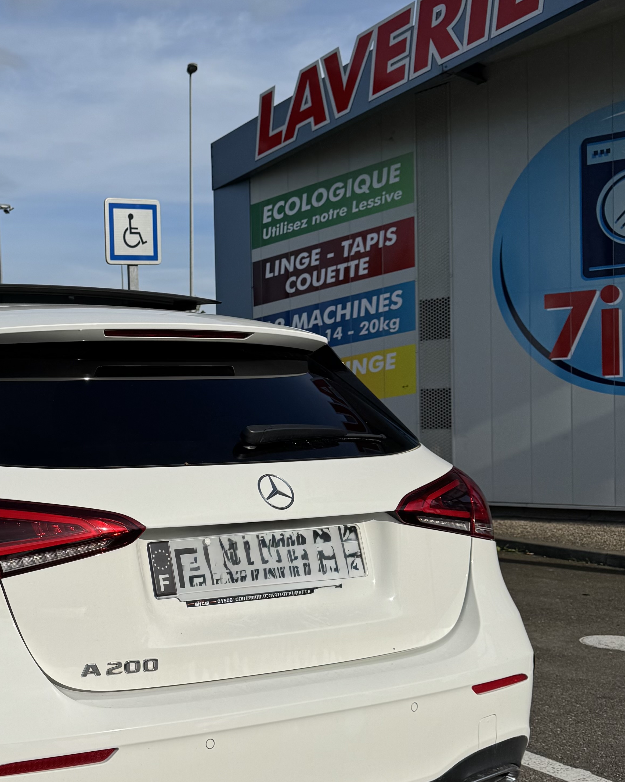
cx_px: 74
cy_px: 453
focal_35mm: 46
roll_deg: +3.2
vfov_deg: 40.2
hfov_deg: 31.4
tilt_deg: -4.2
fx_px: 1064
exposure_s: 1/9009
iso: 80
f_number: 1.78
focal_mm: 6.76
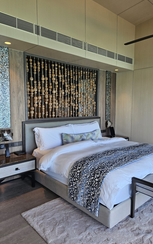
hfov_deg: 47.5
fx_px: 173
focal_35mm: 26
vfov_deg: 70.4
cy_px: 123
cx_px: 88
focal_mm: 5.4
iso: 80
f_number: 1.8
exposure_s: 1/190
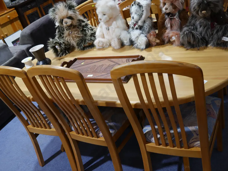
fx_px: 250
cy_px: 86
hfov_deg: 49.0
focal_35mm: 38
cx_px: 114
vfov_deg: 37.8
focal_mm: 19
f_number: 4.1
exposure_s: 1/60
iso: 400
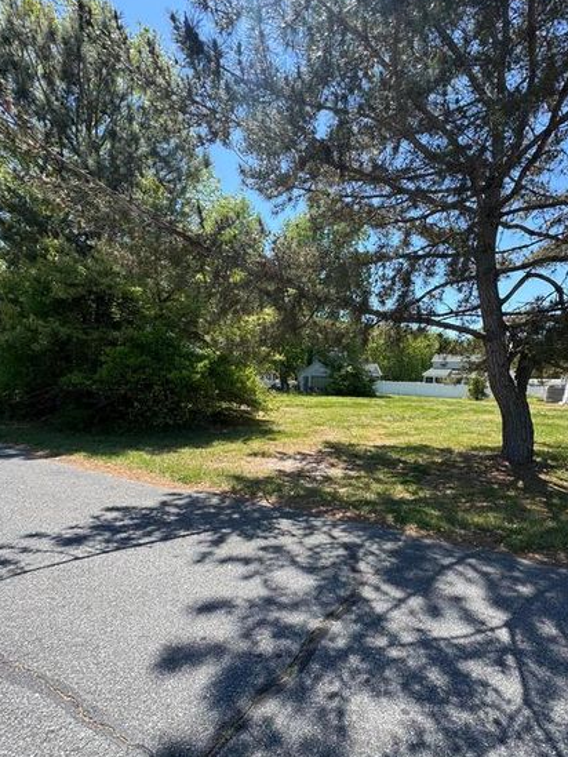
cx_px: 339
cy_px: 439
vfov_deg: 90.3
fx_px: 372
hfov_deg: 74.0
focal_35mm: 17
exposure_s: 1/720
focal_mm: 2.22
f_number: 2.2
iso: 40
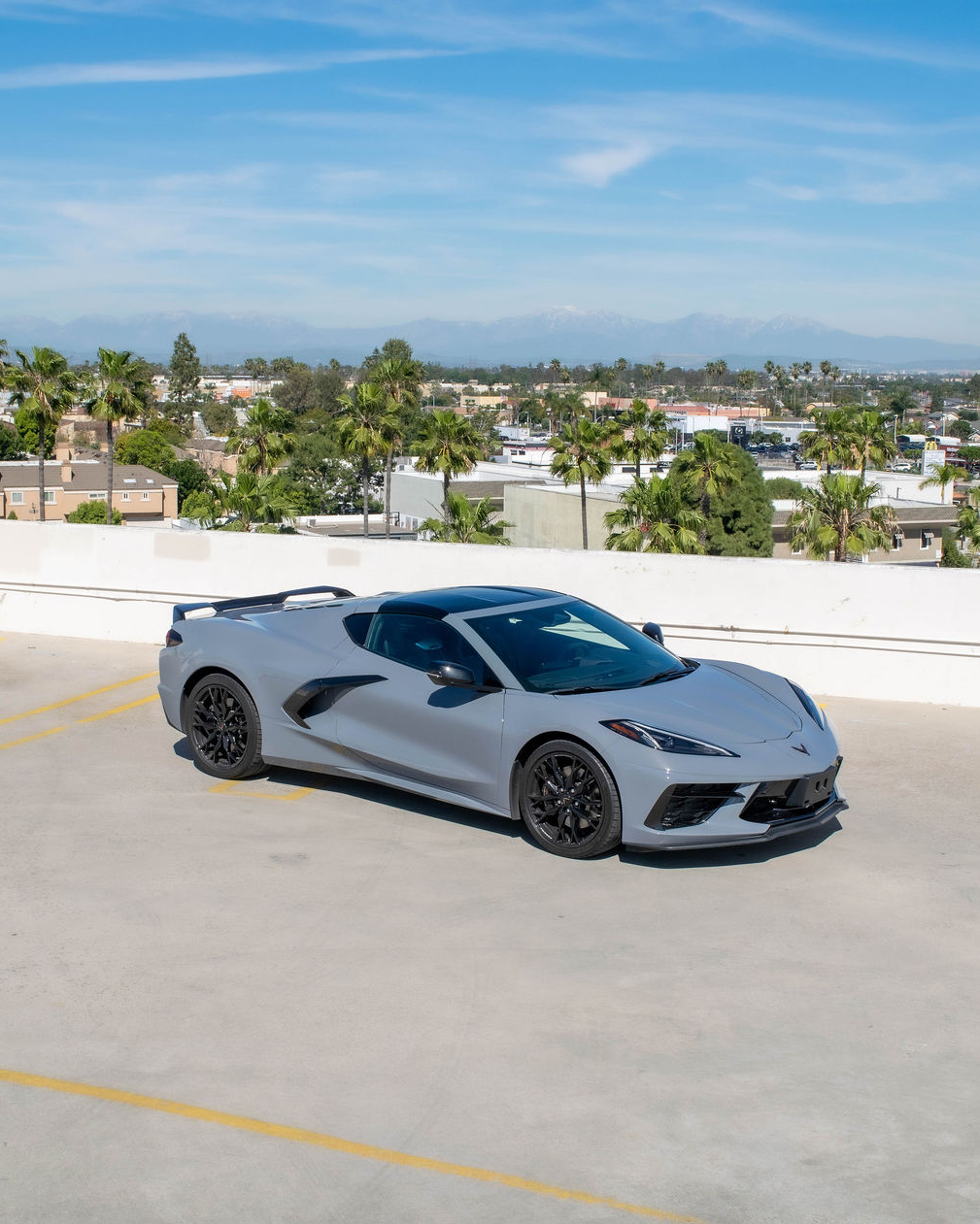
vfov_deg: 38.8
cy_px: 596
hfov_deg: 31.5
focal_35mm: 48
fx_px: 1740
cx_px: 493
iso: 200
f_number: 11
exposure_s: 1/500
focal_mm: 28
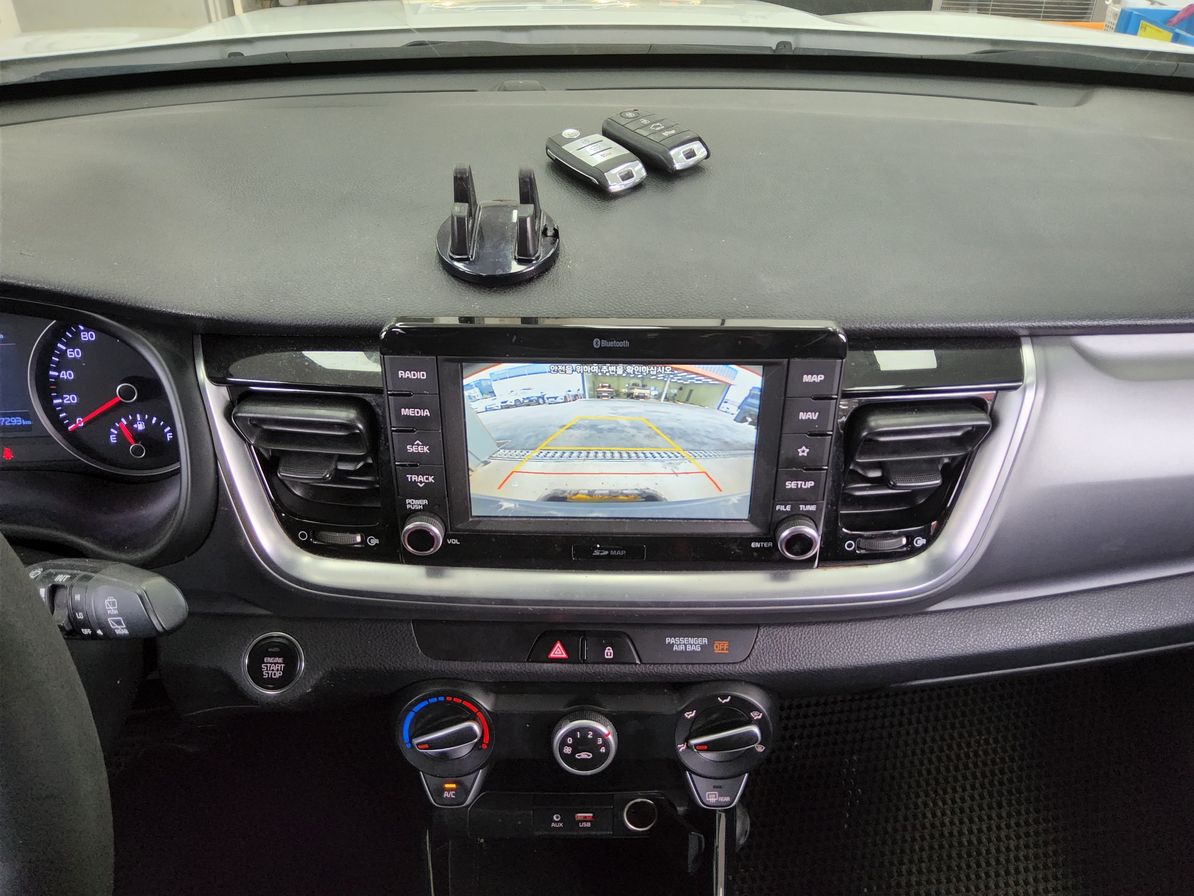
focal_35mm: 25
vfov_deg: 54.9
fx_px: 862
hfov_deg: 69.4
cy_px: 448
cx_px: 597
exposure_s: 1/100
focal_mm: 3.08
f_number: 2
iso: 160
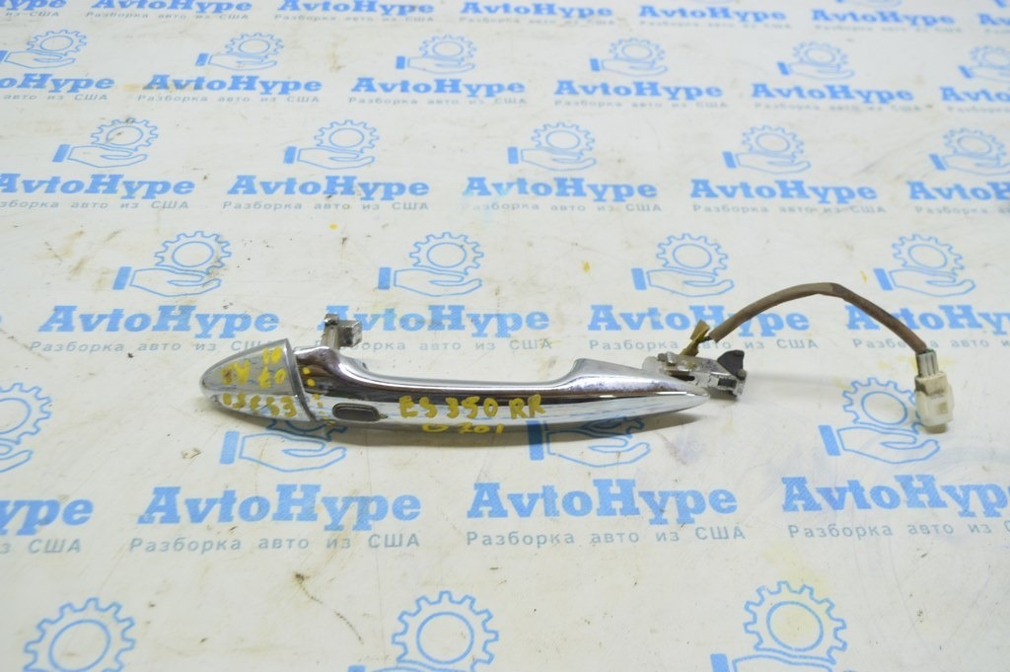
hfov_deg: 53.2
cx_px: 505
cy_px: 336
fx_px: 1009
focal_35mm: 36
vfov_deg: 36.8
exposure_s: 1/20
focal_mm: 24
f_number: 5.6
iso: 400
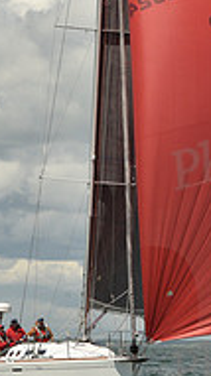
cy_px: 65
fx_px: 3183
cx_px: 70
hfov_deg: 3.8
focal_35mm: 319
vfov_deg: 6.8
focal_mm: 100
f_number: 13
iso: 320
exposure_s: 1/800
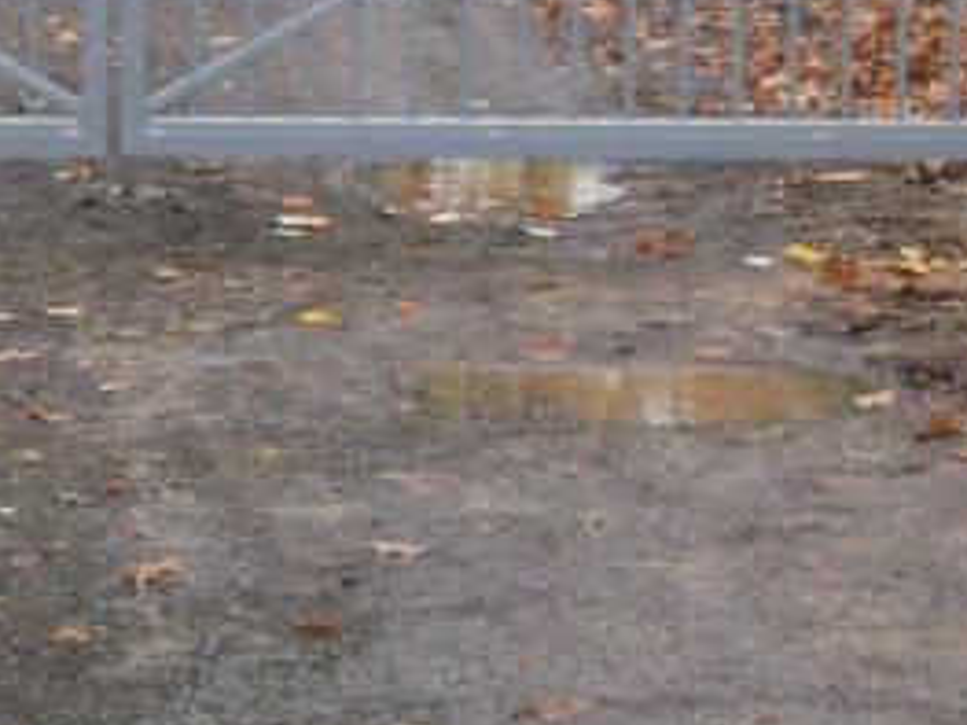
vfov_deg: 9.2
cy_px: -243
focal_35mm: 158
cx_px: 48
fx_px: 4412
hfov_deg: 12.4
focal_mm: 9.3
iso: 640
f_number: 5
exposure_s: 1/58
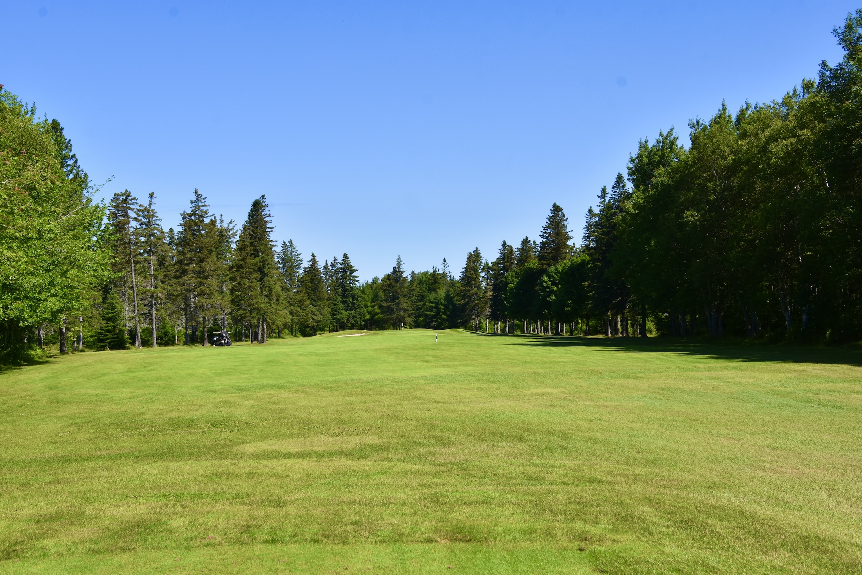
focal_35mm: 48
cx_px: 431
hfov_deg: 41.1
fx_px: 1149
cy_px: 288
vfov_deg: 28.1
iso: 280
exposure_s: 1/500
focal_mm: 32
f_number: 8
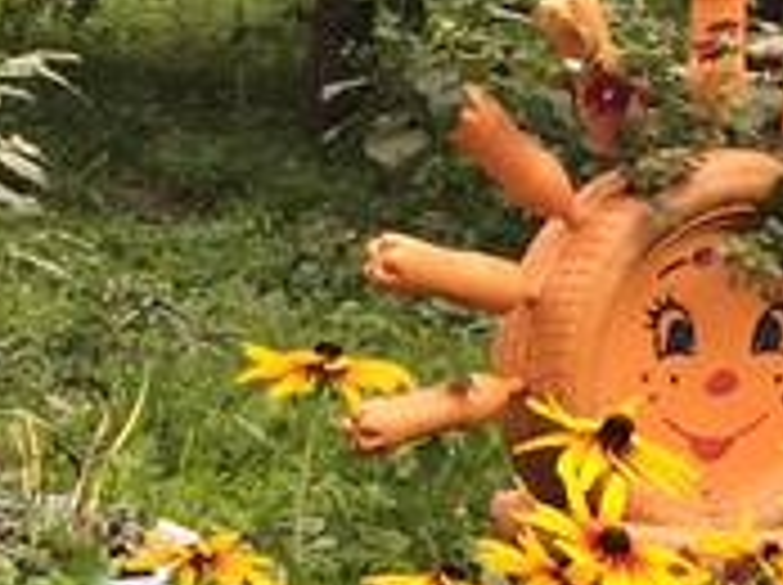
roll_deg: -2.3
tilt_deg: -16.5
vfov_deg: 8.5
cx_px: -486
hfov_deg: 11.3
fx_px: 3772
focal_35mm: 167
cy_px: 1026
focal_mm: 4.15
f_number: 2.2
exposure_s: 1/432
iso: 32
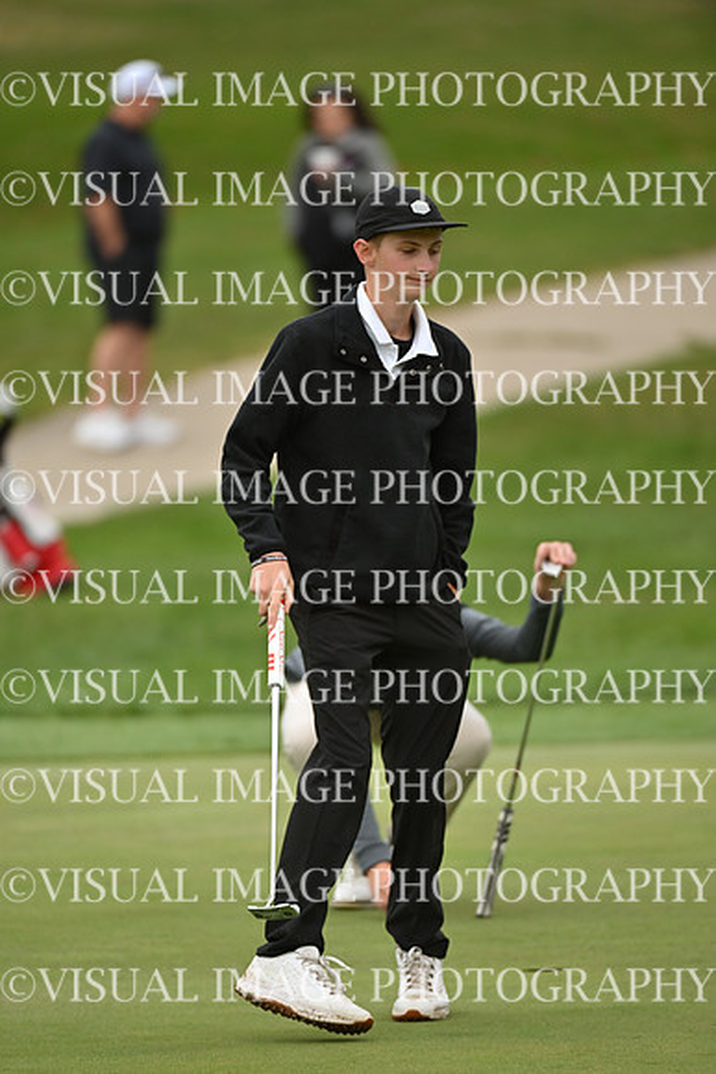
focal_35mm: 400
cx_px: 358
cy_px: 537
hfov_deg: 3.4
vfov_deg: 5.2
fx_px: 11925
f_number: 4
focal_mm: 400
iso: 640
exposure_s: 1/1000
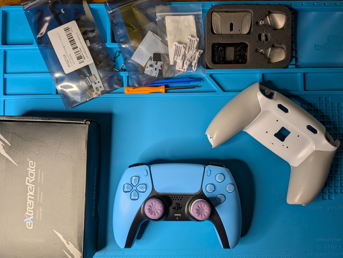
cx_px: 172
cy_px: 129
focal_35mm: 24
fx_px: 238
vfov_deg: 56.9
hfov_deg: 71.5
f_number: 1.68
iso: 21
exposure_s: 1/33.3
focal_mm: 6.9
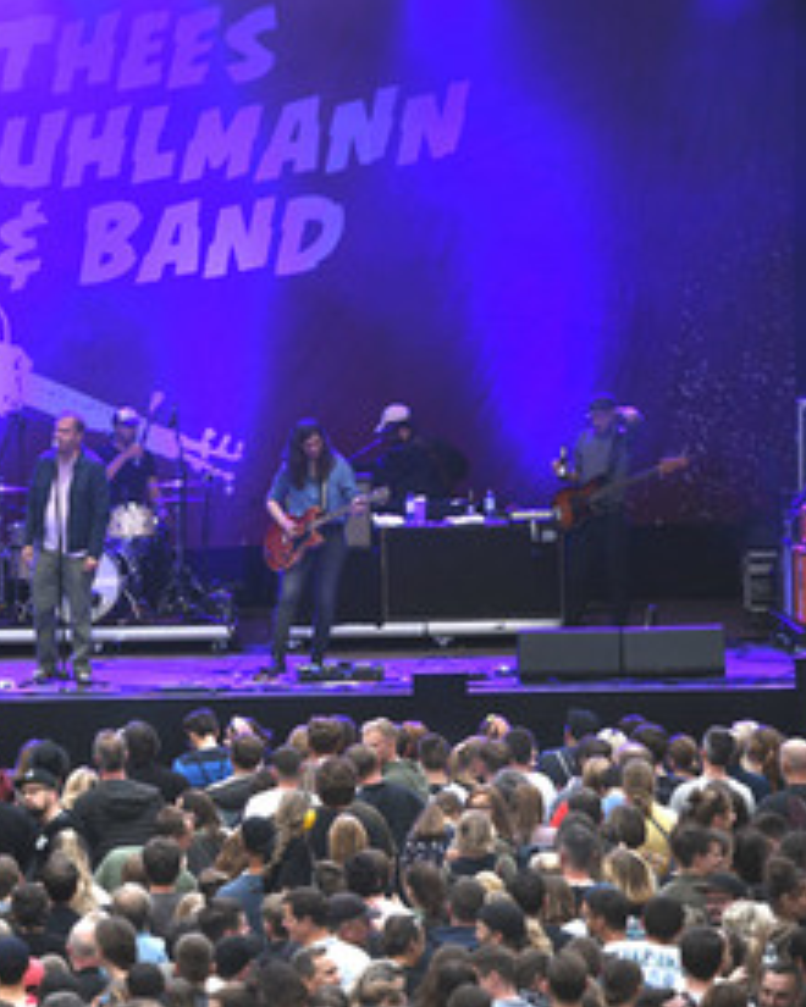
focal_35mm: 277
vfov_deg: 7.0
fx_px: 8260
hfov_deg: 5.6
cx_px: 9
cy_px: 480
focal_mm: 180
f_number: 3.5
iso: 800
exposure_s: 1/320
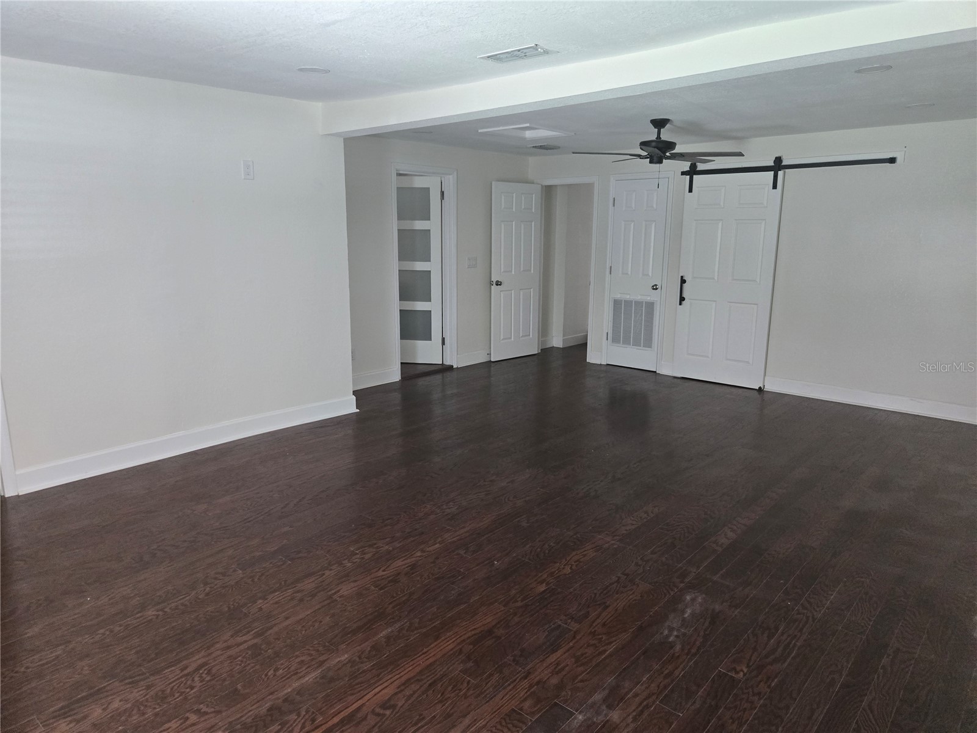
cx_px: 488
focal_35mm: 23
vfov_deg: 58.9
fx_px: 649
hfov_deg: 73.9
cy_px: 366
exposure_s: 1/120
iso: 500
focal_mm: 5.4
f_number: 1.8
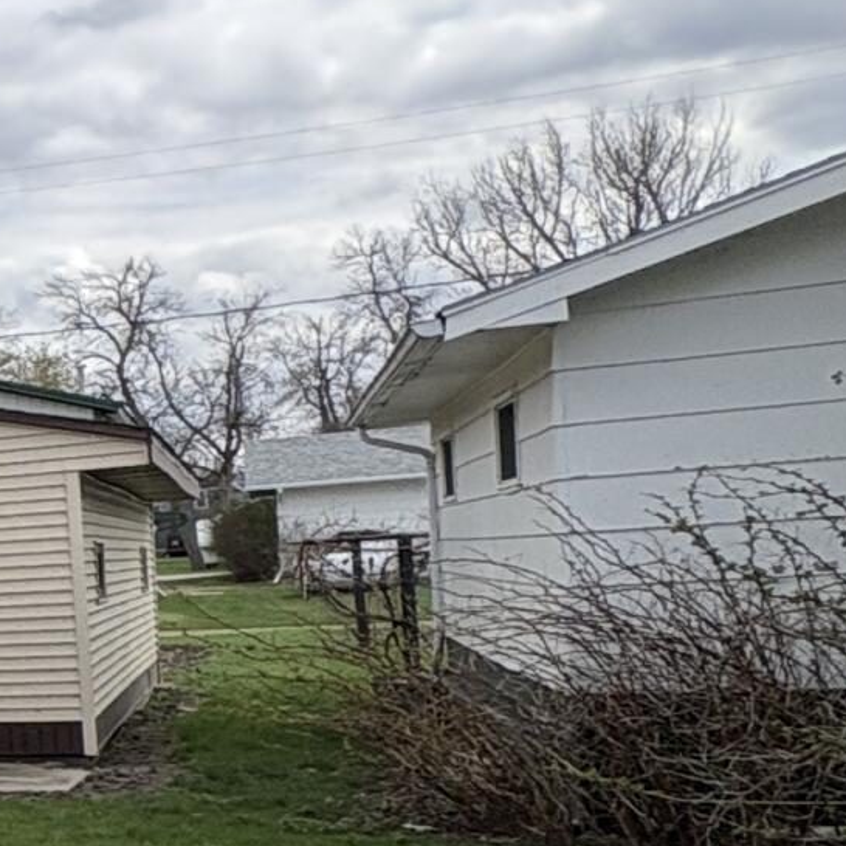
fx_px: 1880
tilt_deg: +1.2
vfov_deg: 25.1
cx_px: -1072
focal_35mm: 68
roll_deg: +2.8
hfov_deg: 15.9
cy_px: 610
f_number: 2.2
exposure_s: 1/1277
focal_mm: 2.22
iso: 50
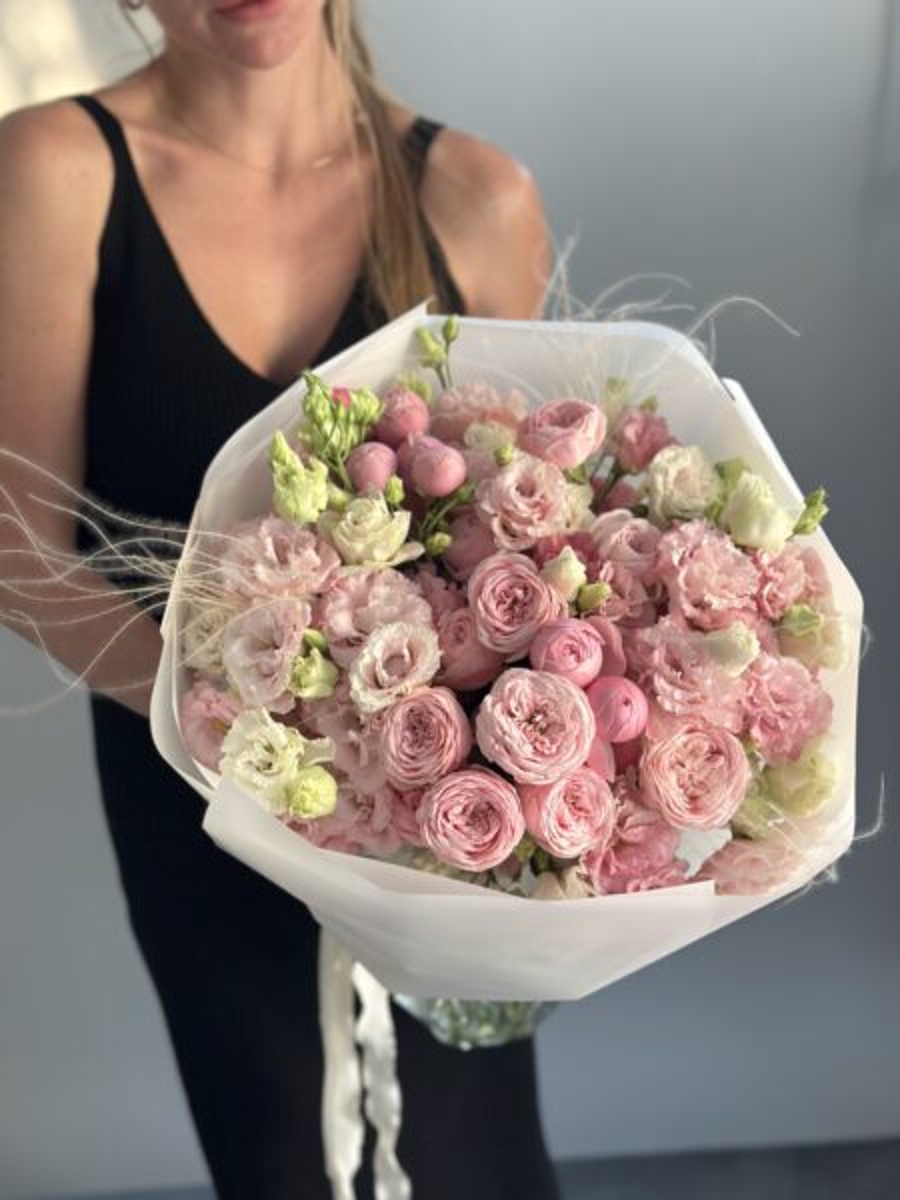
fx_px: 1664
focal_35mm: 48
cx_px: 450
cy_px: 600
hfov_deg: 30.3
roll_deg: +2.4
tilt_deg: -23.5
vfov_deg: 39.7
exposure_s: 1/110
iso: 125
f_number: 1.78
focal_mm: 6.86
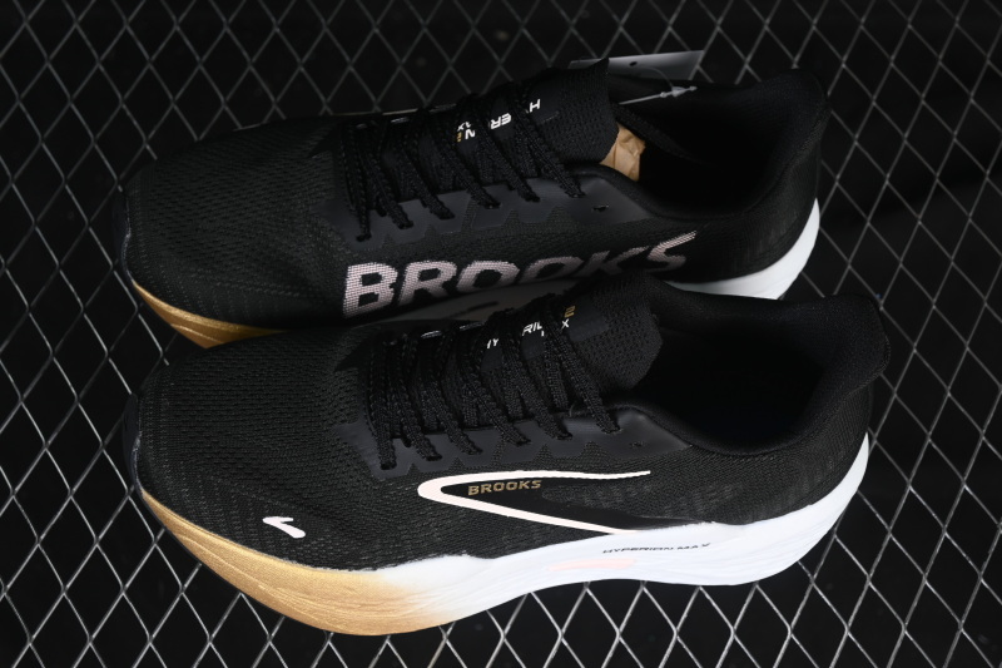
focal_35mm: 75
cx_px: 501
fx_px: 2087
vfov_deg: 18.2
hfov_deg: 27.0
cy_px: 334
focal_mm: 50
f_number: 6.3
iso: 160
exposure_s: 1/60
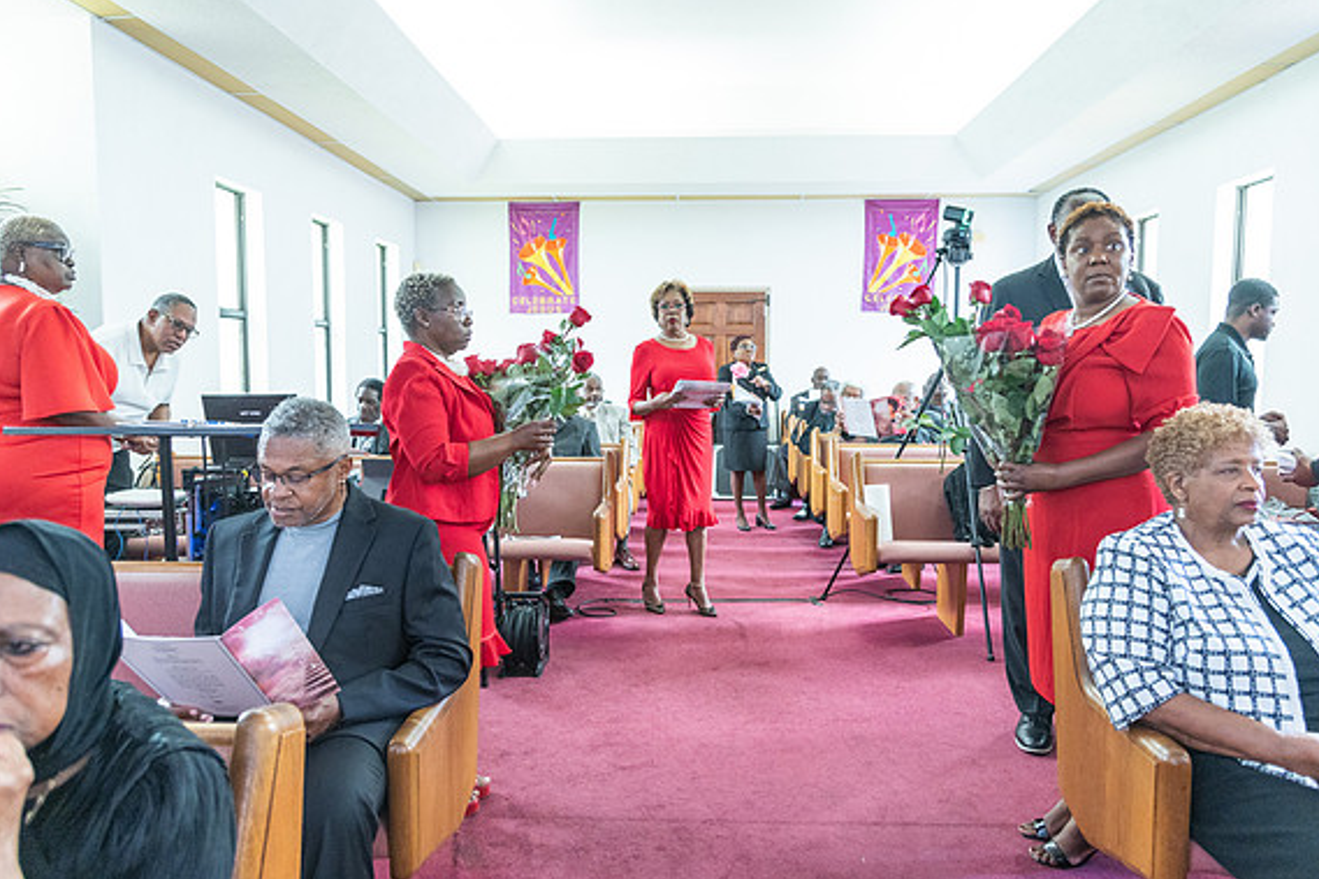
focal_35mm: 25
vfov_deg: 51.3
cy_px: 436
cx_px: 665
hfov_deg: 71.5
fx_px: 916
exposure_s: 1/60
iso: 1600
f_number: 4
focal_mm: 24
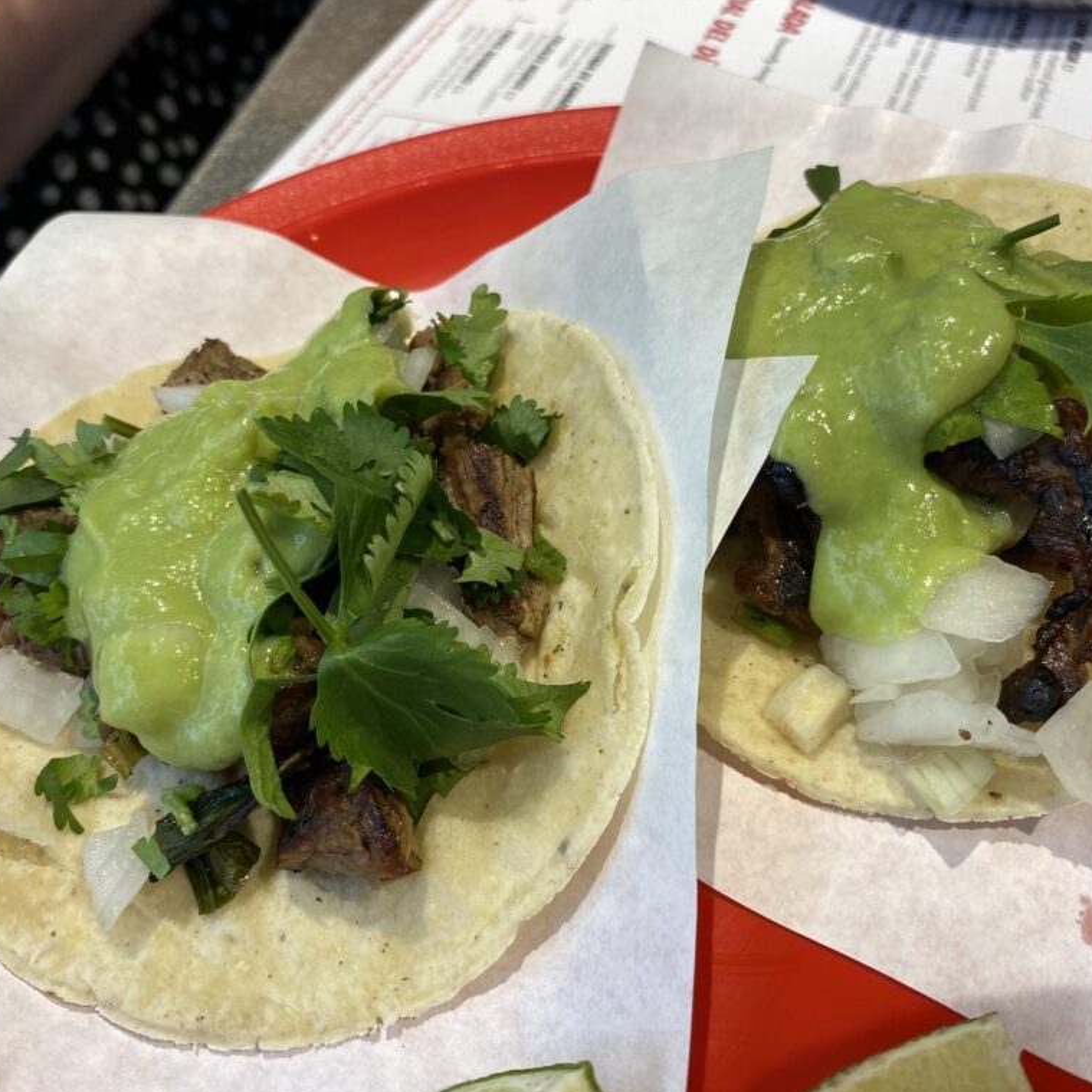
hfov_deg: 52.5
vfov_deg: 52.5
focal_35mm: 31
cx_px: 555
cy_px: 548
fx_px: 1106
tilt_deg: -50.2
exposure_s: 1/100
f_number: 1.8
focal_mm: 4.25
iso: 40
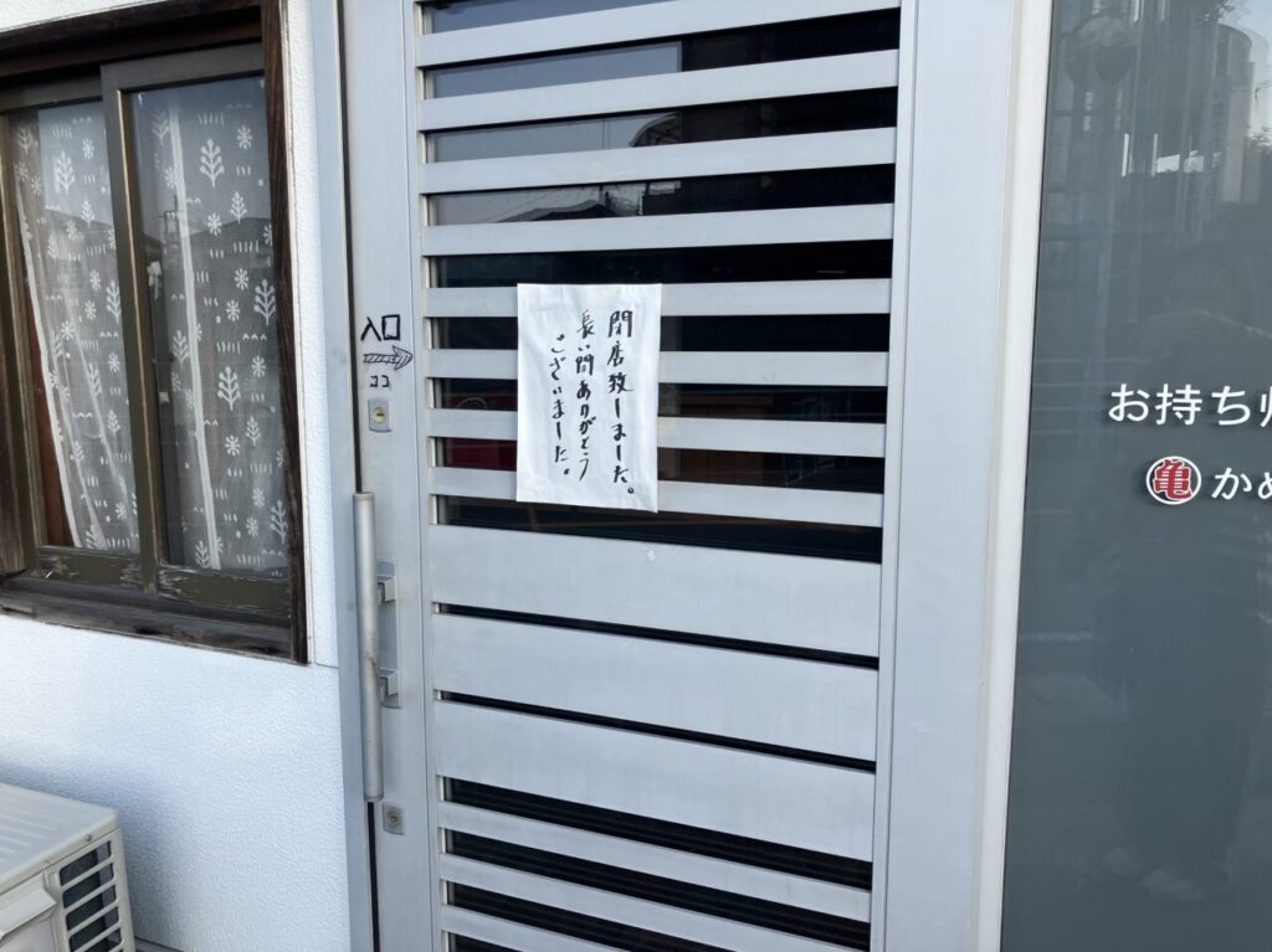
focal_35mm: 28
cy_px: 476
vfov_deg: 49.7
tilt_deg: -8.5
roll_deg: +0.2
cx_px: 636
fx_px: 1028
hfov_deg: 63.5
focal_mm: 3.99
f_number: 1.8
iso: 32
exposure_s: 1/823
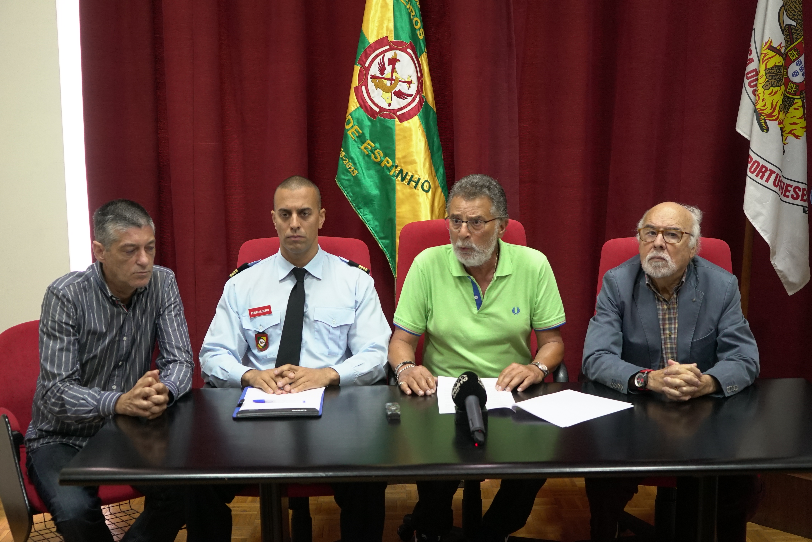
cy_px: 271
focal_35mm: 42
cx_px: 406
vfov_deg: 31.9
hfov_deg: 46.4
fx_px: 948
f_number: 4
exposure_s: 1/80
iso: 2500
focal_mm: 42
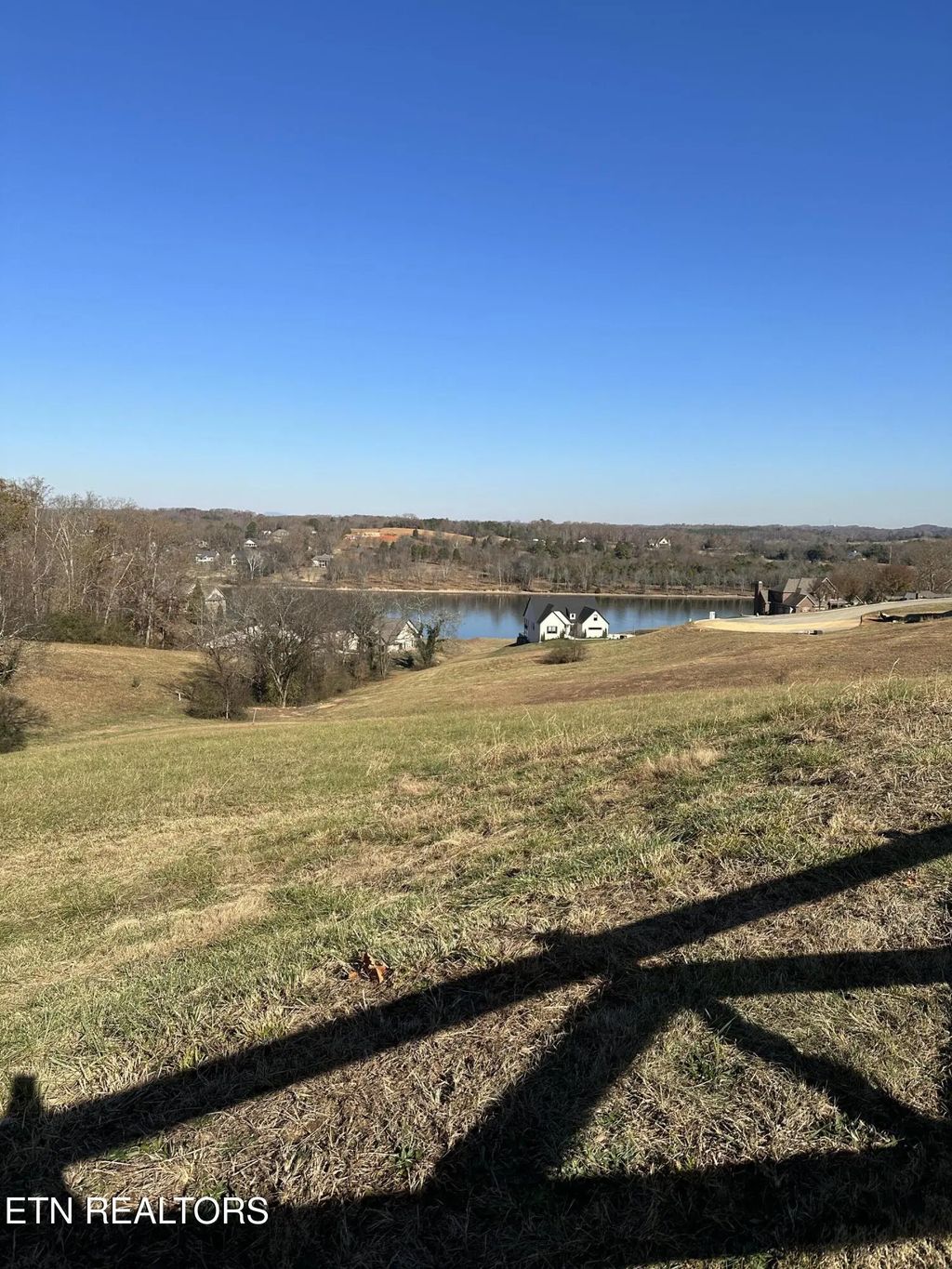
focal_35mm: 24
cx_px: 476
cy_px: 634
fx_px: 880
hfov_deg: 56.8
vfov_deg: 71.6
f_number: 1.78
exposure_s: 1/5263
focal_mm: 6.86
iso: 80
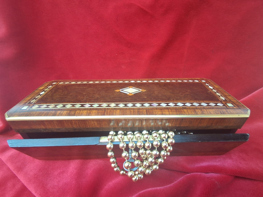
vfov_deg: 78.1
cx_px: 132
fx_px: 122
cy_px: 98
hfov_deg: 94.5
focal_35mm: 16
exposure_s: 1/50
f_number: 2.2
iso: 64
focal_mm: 1.64
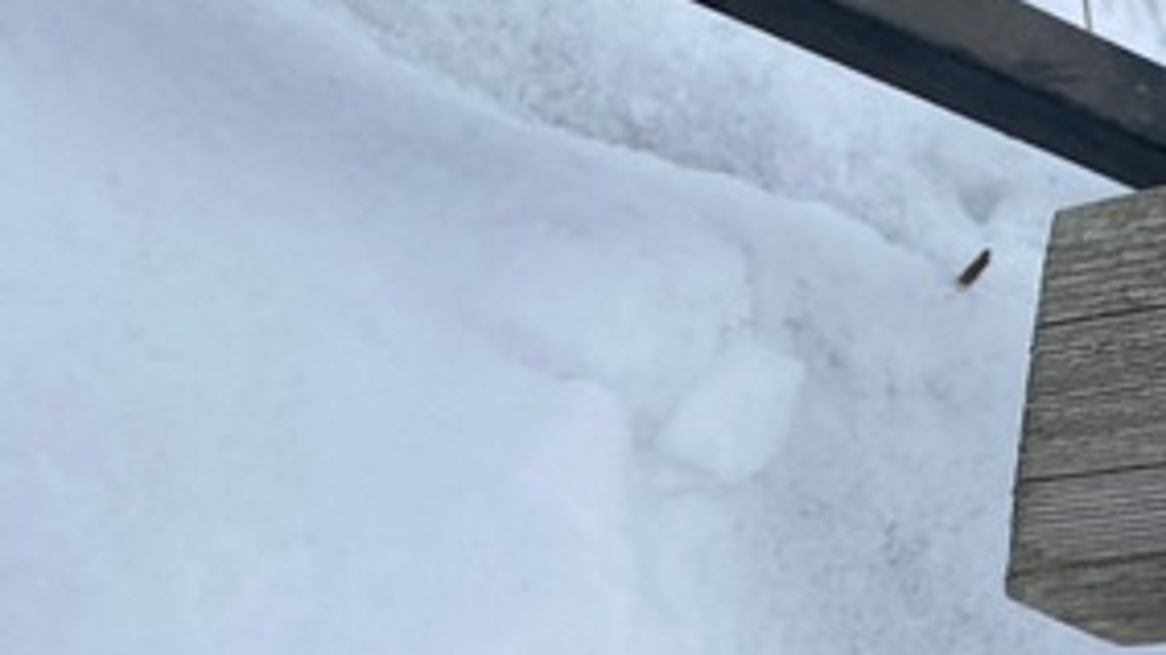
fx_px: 2473
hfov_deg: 23.1
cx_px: 1582
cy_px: 1009
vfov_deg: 14.1
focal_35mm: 80
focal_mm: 4.25
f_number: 1.8
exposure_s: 1/211
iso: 32
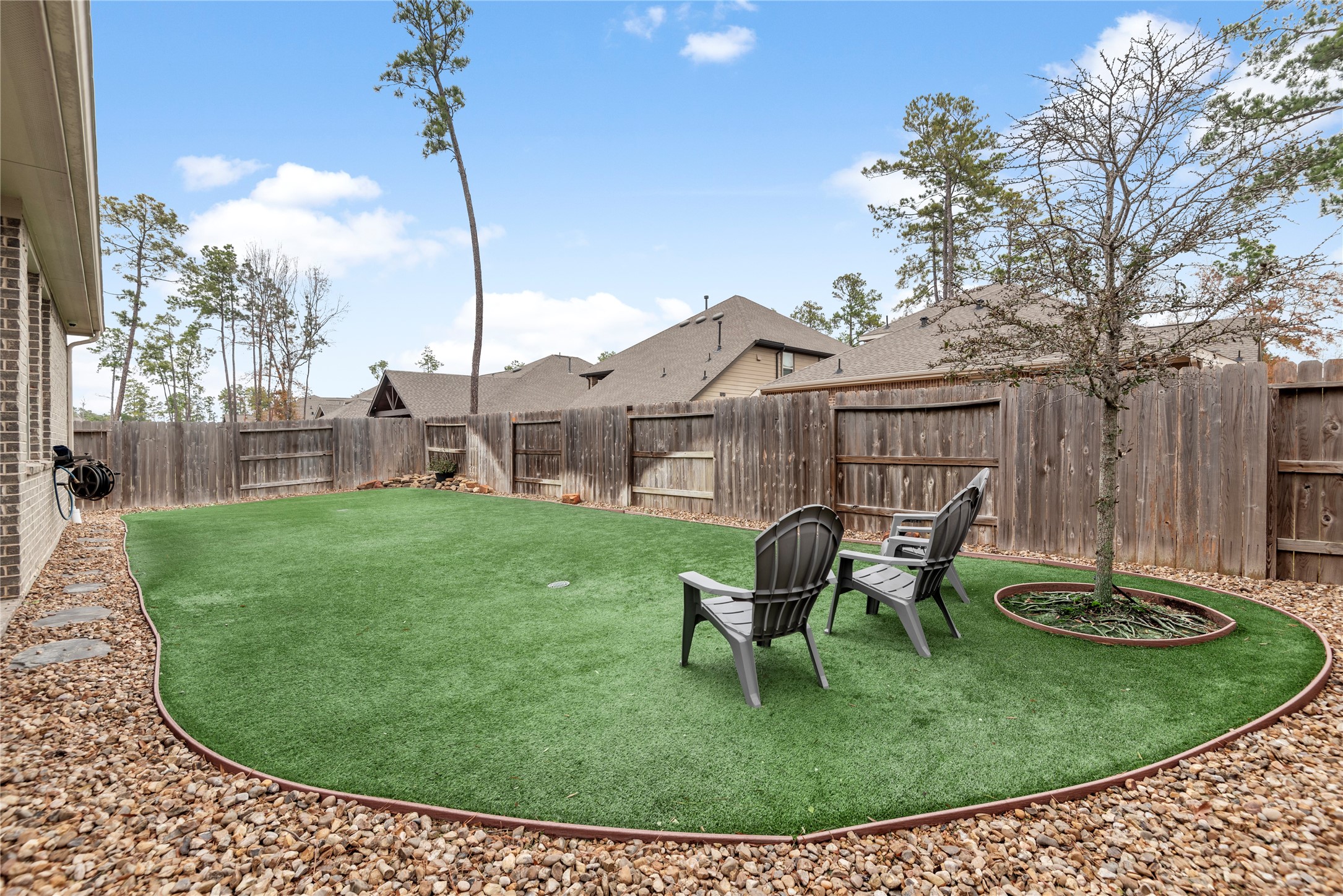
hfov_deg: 96.7
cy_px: 448
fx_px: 597
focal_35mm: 16
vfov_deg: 73.8
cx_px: 672
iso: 100
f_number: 7.1
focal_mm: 16
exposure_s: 1/100
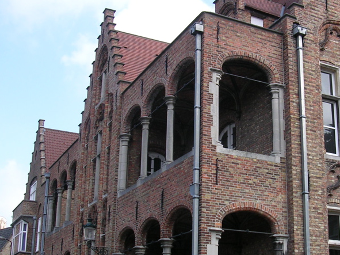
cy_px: 158
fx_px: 530
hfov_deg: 35.1
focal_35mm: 54
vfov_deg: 26.9
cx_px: 232
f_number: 2.8
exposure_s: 1/454
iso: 50
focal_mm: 5.8
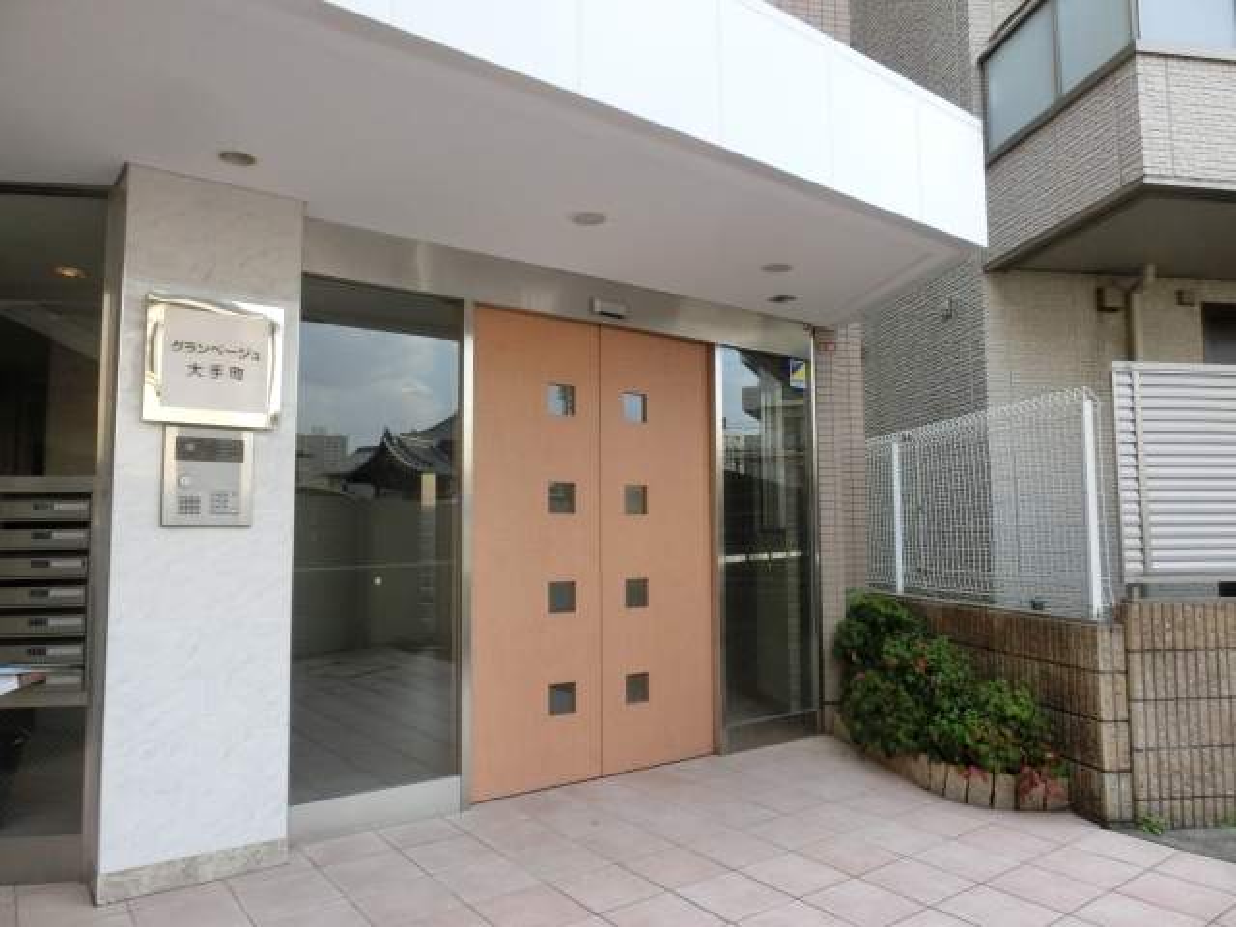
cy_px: 464
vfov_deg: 56.8
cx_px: 618
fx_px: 857
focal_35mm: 24
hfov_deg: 71.6
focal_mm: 4.24
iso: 320
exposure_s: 1/125
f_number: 7.9
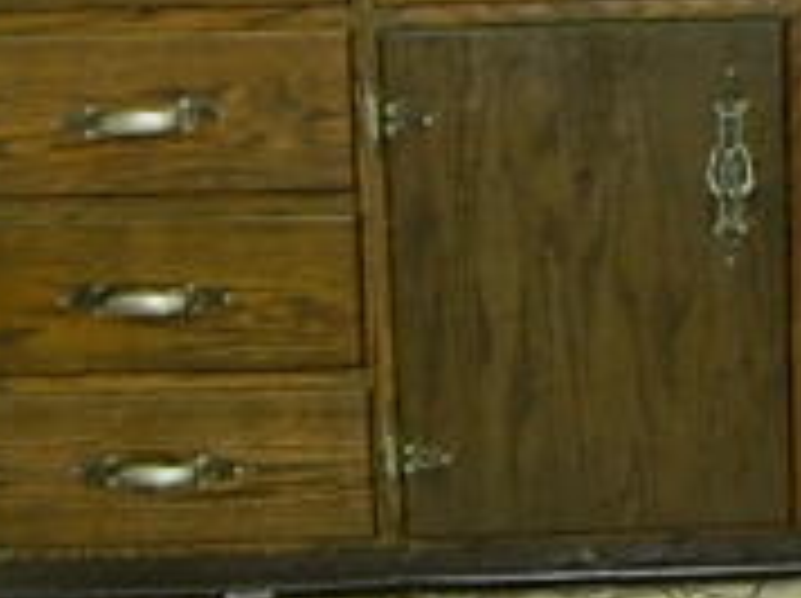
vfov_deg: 10.8
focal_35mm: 137
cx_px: 950
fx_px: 3166
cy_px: 220
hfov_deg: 14.0
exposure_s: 1/10
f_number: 2.8
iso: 79
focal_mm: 7.8
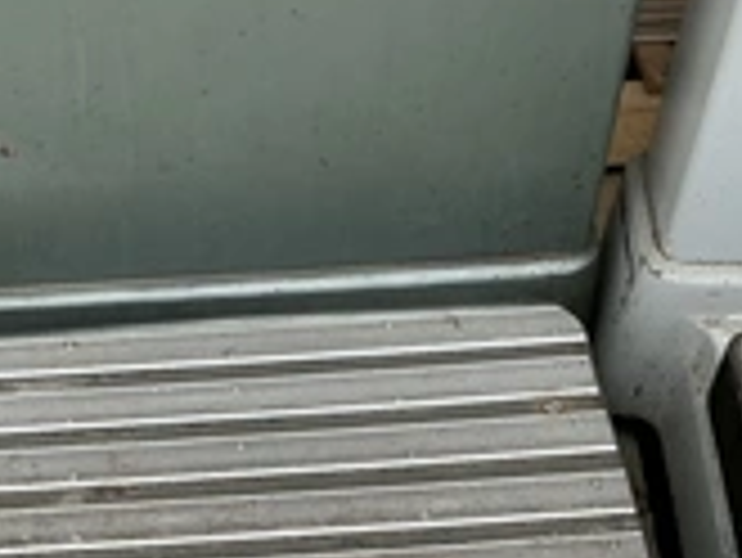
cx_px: 247
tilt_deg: -56.0
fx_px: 1459
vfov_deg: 20.6
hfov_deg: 28.4
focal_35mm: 68
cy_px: 612
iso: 25
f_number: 1.8
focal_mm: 3
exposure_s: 1/635
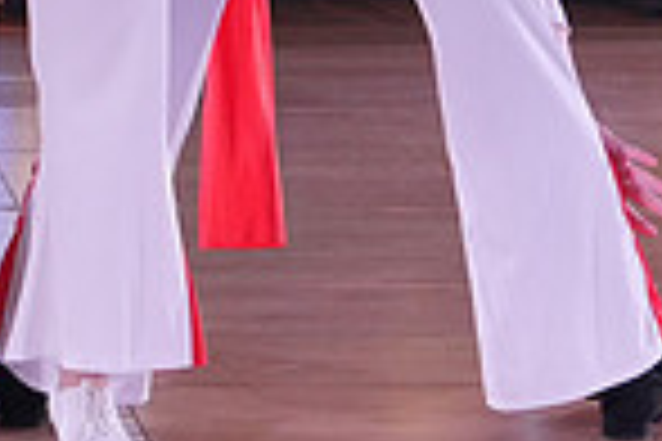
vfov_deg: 7.6
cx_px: -90
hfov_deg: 11.4
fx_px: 3255
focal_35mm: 177
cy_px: -290
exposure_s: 1/400
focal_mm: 30
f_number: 4
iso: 2000
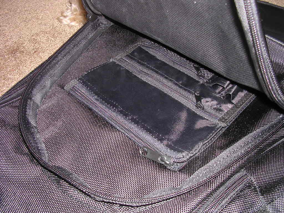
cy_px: 106
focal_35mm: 38
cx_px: 142
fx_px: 312
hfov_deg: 49.0
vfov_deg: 37.7
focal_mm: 5.8
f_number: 2.8
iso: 100
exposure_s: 1/60.1
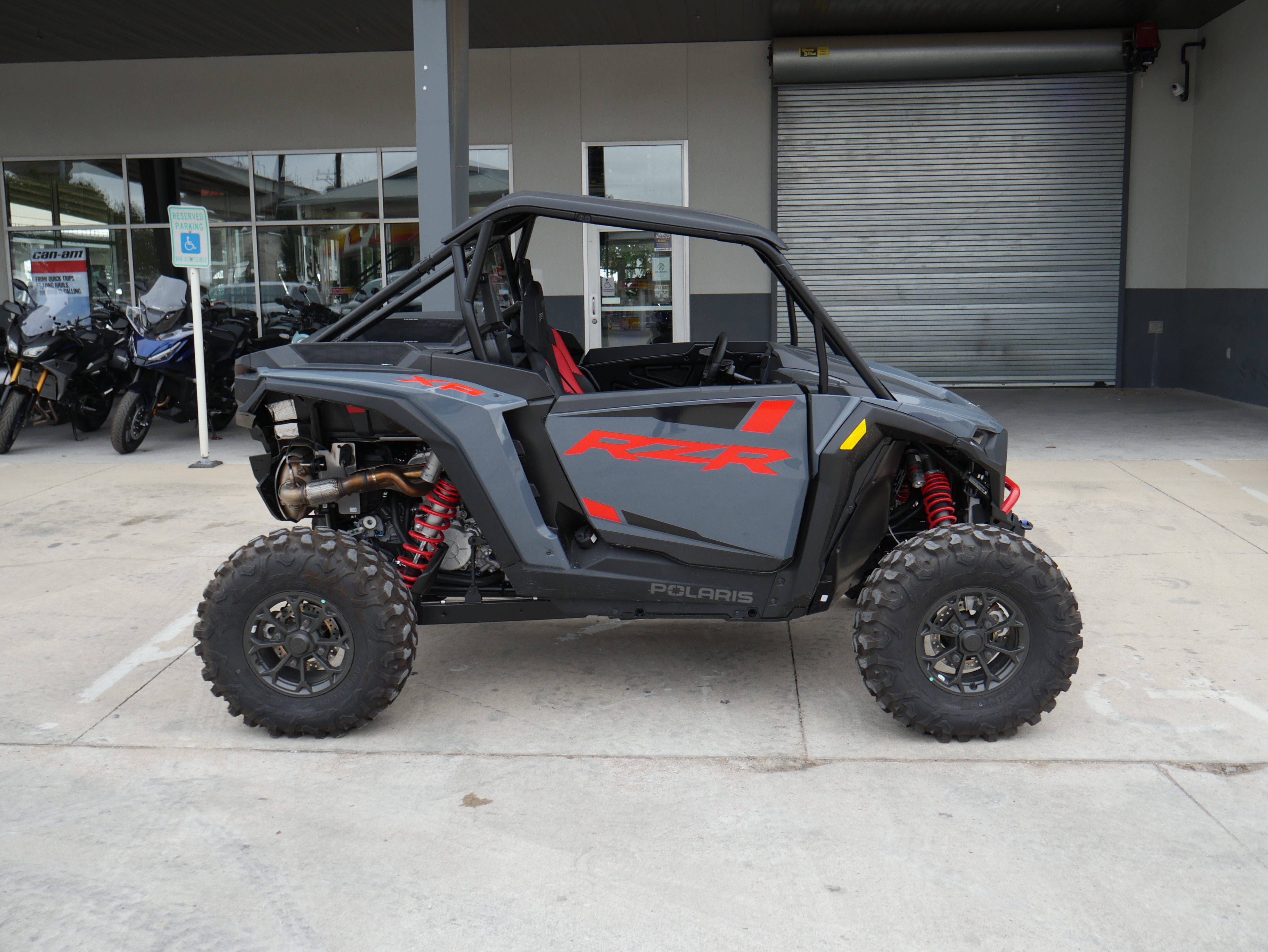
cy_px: 471
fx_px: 1209
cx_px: 639
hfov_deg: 55.3
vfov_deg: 43.0
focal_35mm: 33
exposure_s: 1/125
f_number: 4.5
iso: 200
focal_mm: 16
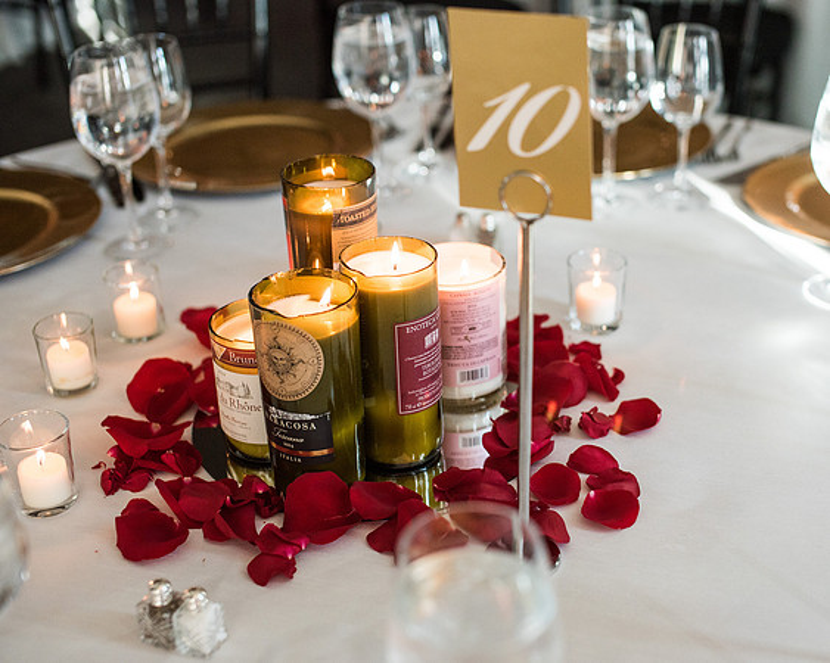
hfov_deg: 32.6
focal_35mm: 58
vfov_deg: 26.4
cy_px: 339
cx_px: 509
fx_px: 1413
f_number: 2.5
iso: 1000
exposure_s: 1/125
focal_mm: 50
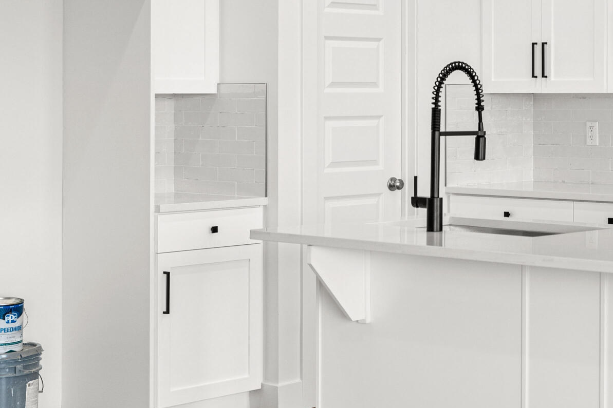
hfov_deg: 22.2
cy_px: 89
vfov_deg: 15.4
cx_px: 619
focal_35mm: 88
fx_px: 1498
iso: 400
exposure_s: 1/125
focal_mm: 35
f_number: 2.8
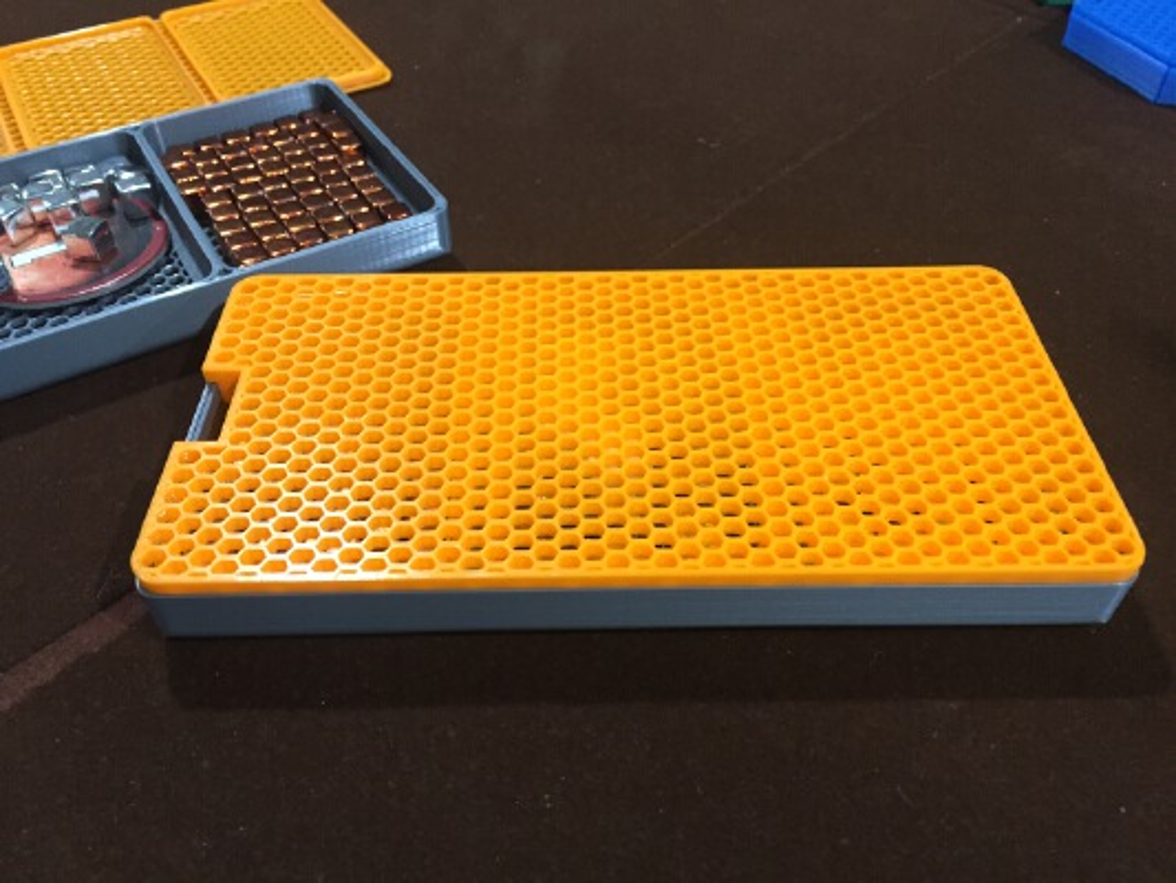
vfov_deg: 48.2
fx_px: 985
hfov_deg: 61.6
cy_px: 442
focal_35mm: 29
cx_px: 588
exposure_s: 1/24
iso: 250
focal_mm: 4.15
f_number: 2.2
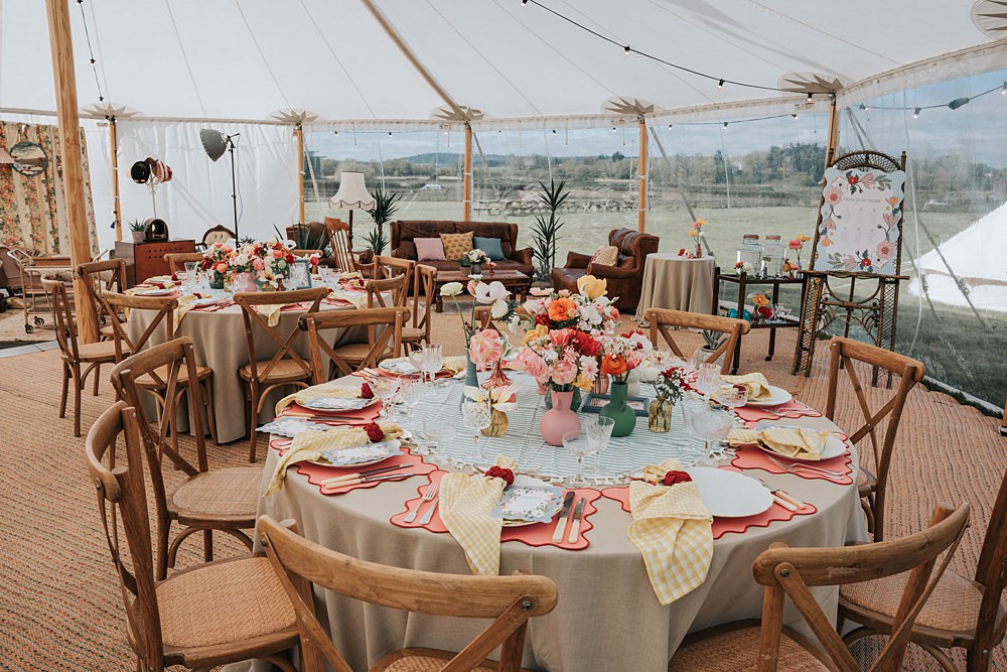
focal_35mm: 24
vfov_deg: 53.1
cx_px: 504
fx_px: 671
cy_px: 336
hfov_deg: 73.7
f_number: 9
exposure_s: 1/320
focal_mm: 24
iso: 250
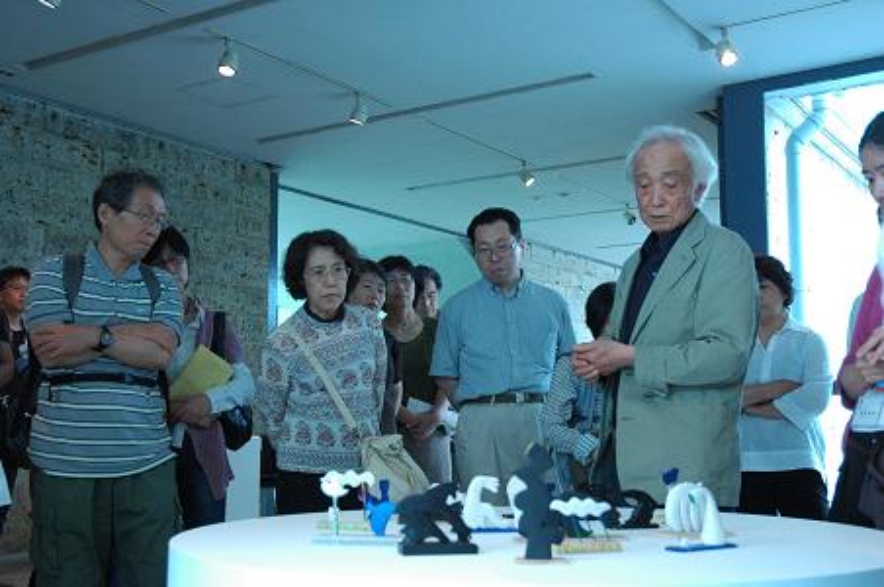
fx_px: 1067
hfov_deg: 45.0
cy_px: 294
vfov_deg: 30.8
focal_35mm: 44
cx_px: 442
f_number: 4
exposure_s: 1/60
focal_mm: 29
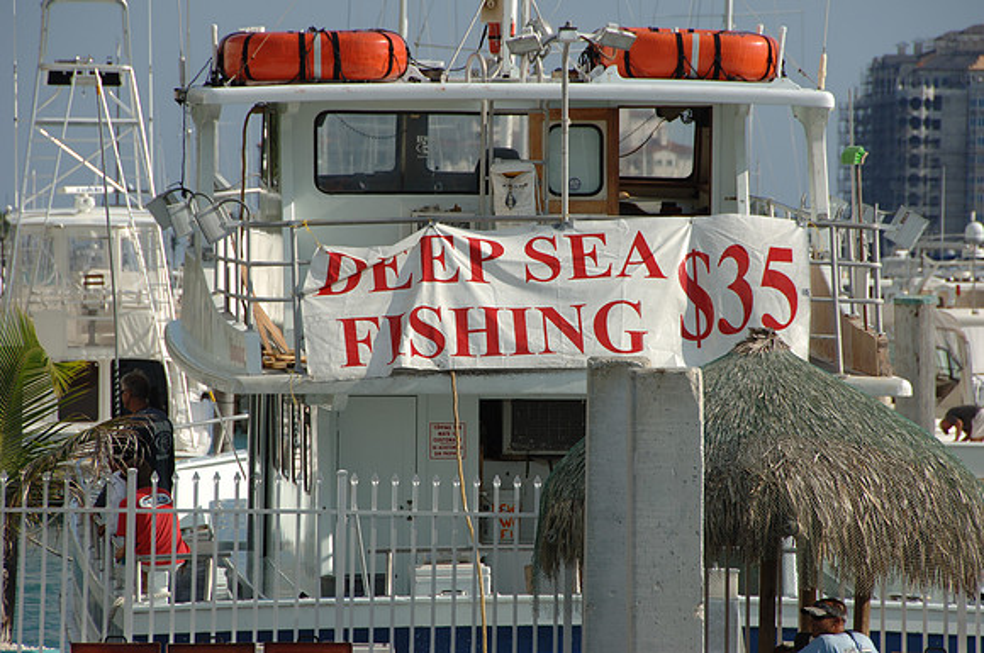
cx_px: 492
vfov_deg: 4.6
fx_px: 8189
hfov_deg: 6.9
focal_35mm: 300
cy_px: 326
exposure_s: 1/320
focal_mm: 200
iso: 100
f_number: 8.5
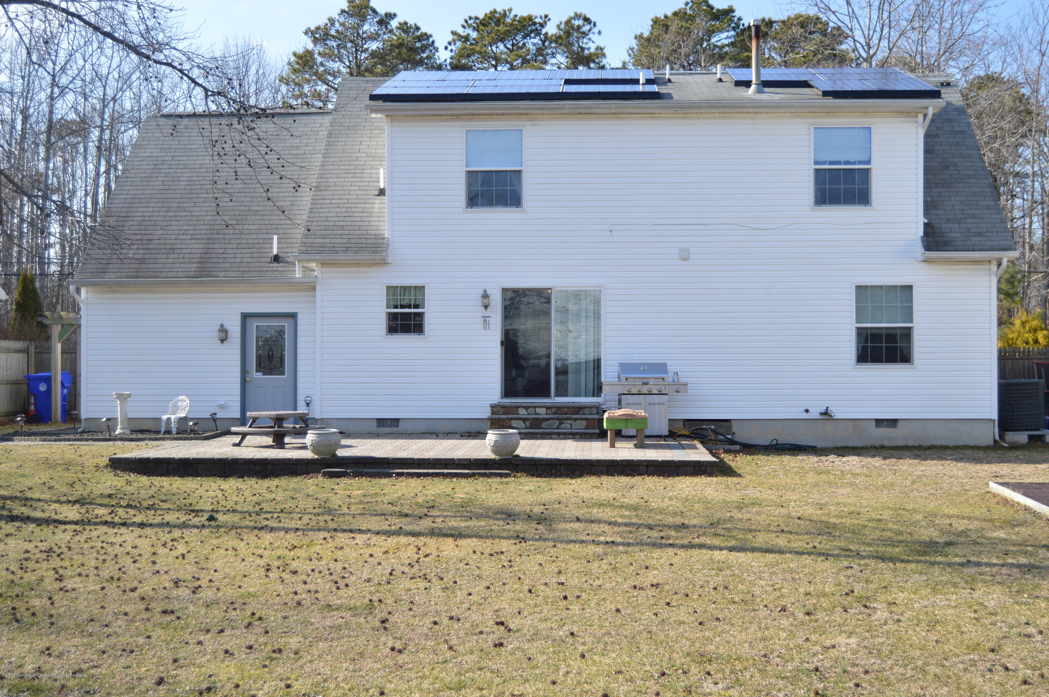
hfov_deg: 46.4
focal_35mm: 42
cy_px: 348
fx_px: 1223
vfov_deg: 31.8
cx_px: 524
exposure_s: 1/800
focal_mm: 28
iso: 200
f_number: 4
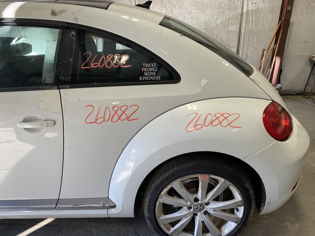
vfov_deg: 51.3
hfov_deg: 65.3
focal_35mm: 27
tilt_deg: -24.9
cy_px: 121
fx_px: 246
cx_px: 158
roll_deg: -0.6
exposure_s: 1/122
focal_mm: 4.25
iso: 64
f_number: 1.8
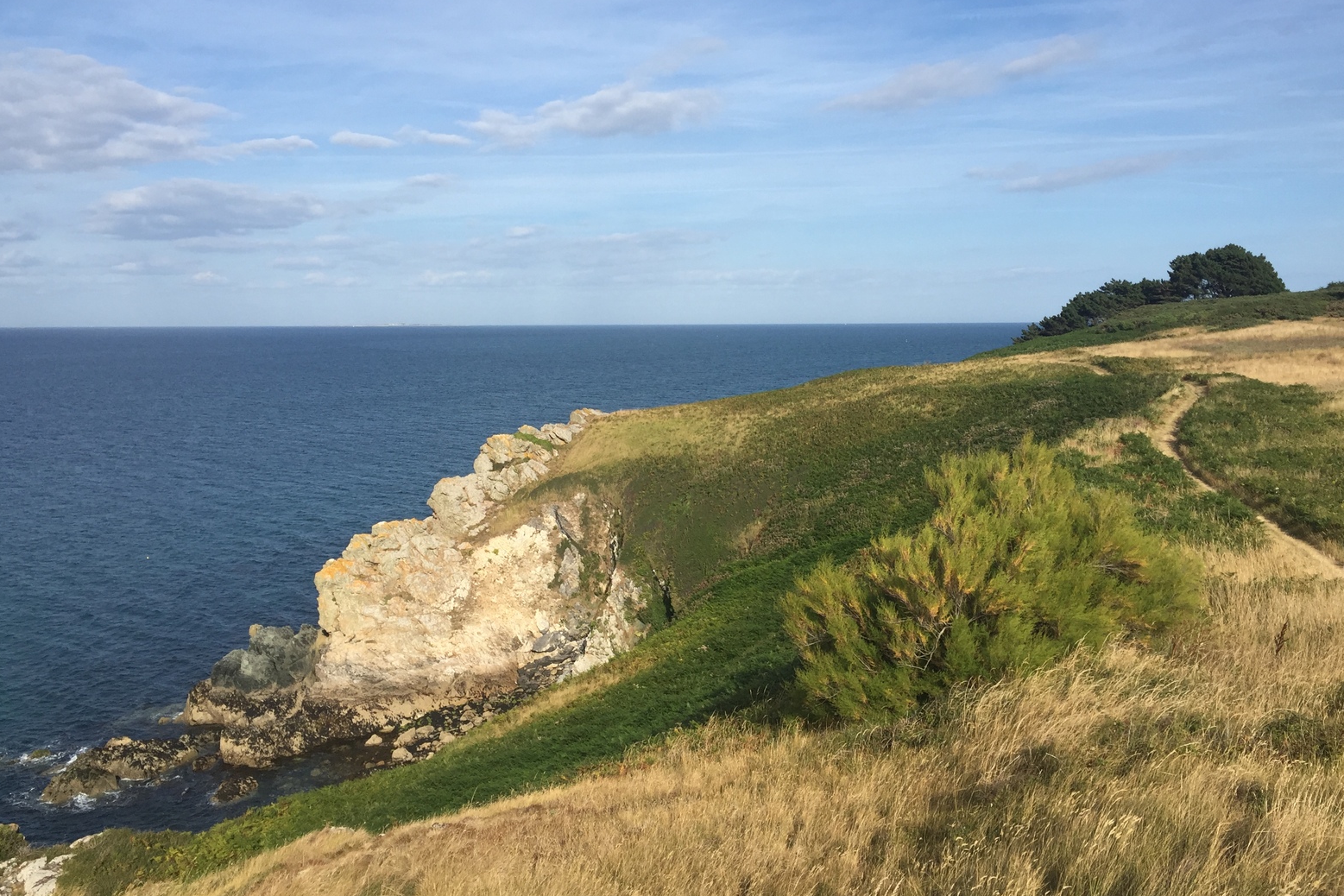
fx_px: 1157
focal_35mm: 31
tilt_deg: -3.8
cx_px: 674
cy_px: 410
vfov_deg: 42.3
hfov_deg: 60.3
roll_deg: +0.2
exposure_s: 1/2198
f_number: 2.2
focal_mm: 4.15
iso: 32
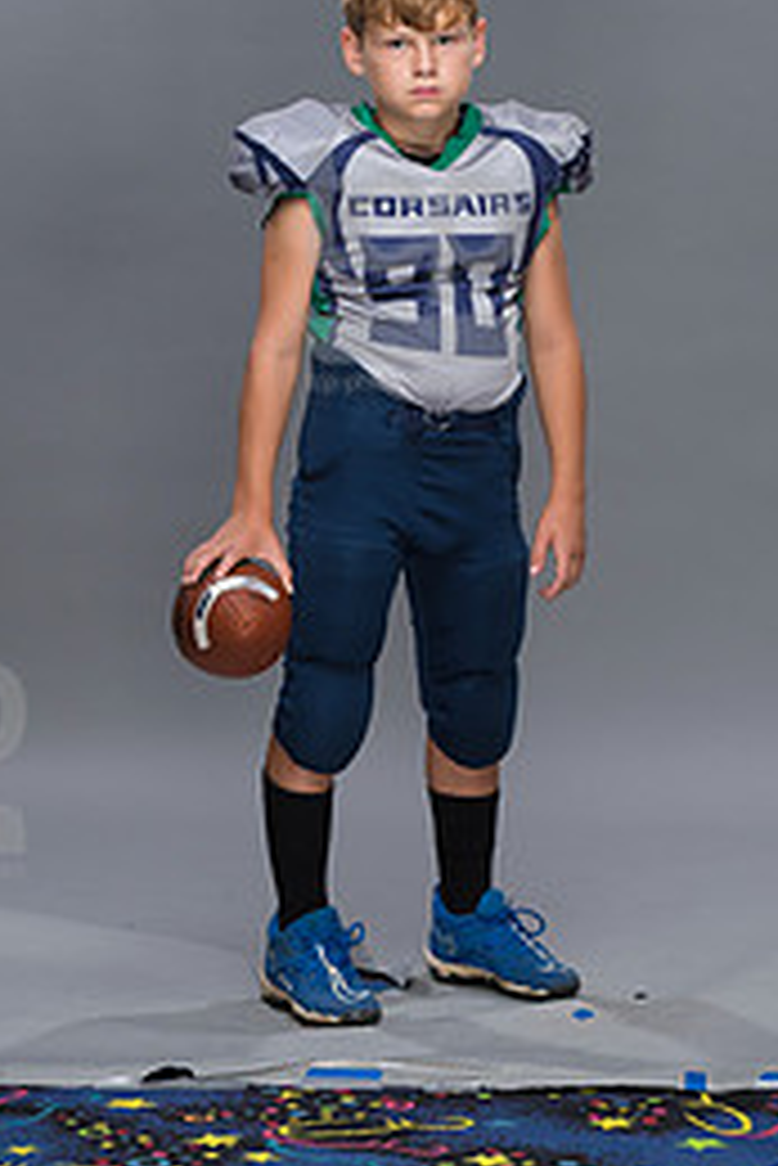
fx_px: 4500
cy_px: 270
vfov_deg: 14.7
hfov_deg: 9.9
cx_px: 414
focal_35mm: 139
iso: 320
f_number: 6.3
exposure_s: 1/250
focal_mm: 80
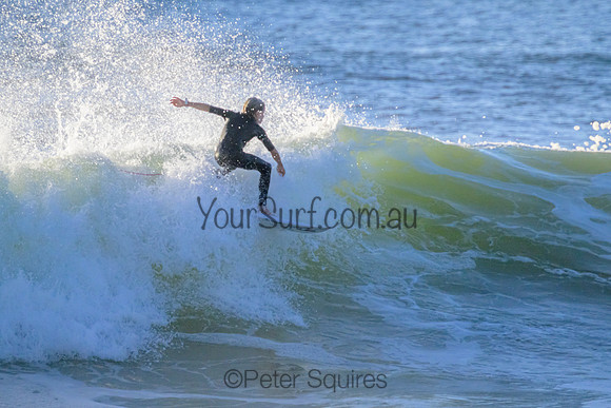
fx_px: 18639
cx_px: 298
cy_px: 234
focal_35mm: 1098
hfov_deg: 1.9
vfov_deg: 1.3
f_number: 11
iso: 1400
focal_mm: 800
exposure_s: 1/2000
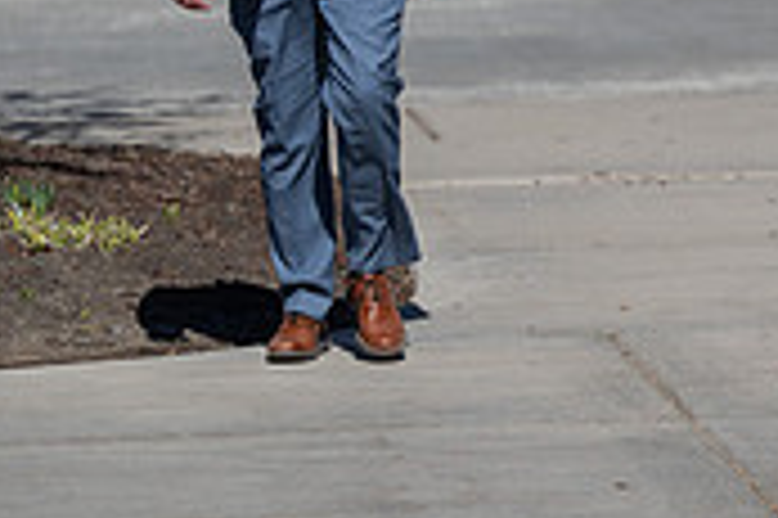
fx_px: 7103
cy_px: 7
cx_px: 1205
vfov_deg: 4.2
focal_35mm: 329
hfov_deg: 6.2
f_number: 2.8
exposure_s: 1/3200
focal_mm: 98
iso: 100
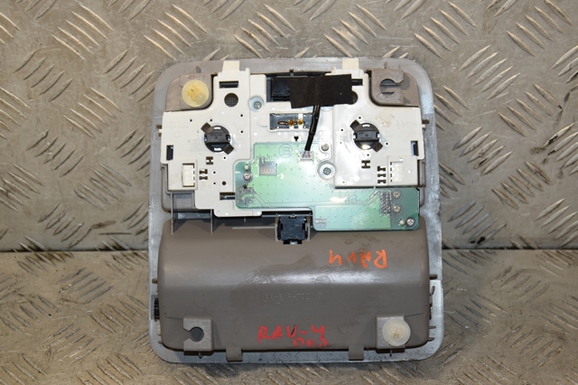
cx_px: 289
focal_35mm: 87
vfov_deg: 15.7
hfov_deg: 23.4
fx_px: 1396
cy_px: 192
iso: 800
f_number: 6.3
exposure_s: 1/200
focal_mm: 58
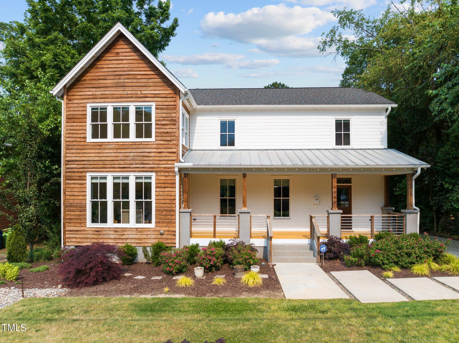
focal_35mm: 24
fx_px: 318
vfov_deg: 56.8
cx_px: 230
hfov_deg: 71.6
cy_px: 172
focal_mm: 12.29
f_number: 2.8
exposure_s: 1/1600
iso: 110
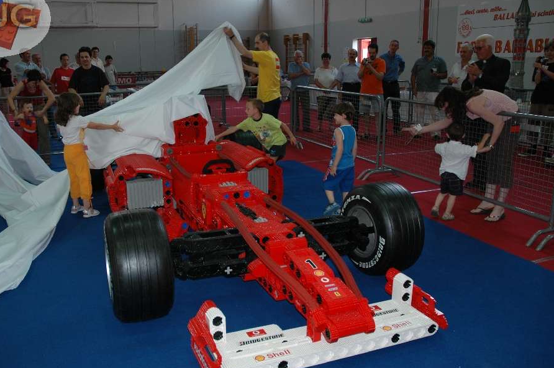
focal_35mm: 31
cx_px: 256
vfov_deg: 42.2
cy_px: 188
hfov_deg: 60.3
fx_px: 476
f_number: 3.5
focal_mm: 18
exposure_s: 1/60
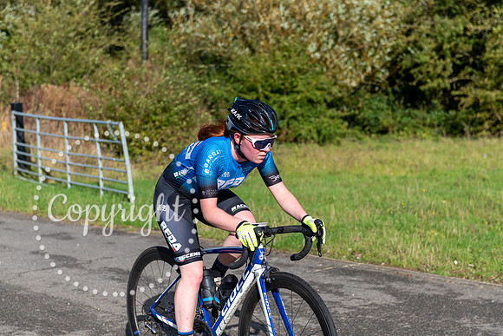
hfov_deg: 30.5
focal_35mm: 66
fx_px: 922
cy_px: 168
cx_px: 252
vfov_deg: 20.6
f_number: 3.5
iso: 200
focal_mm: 66
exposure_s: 1/2500
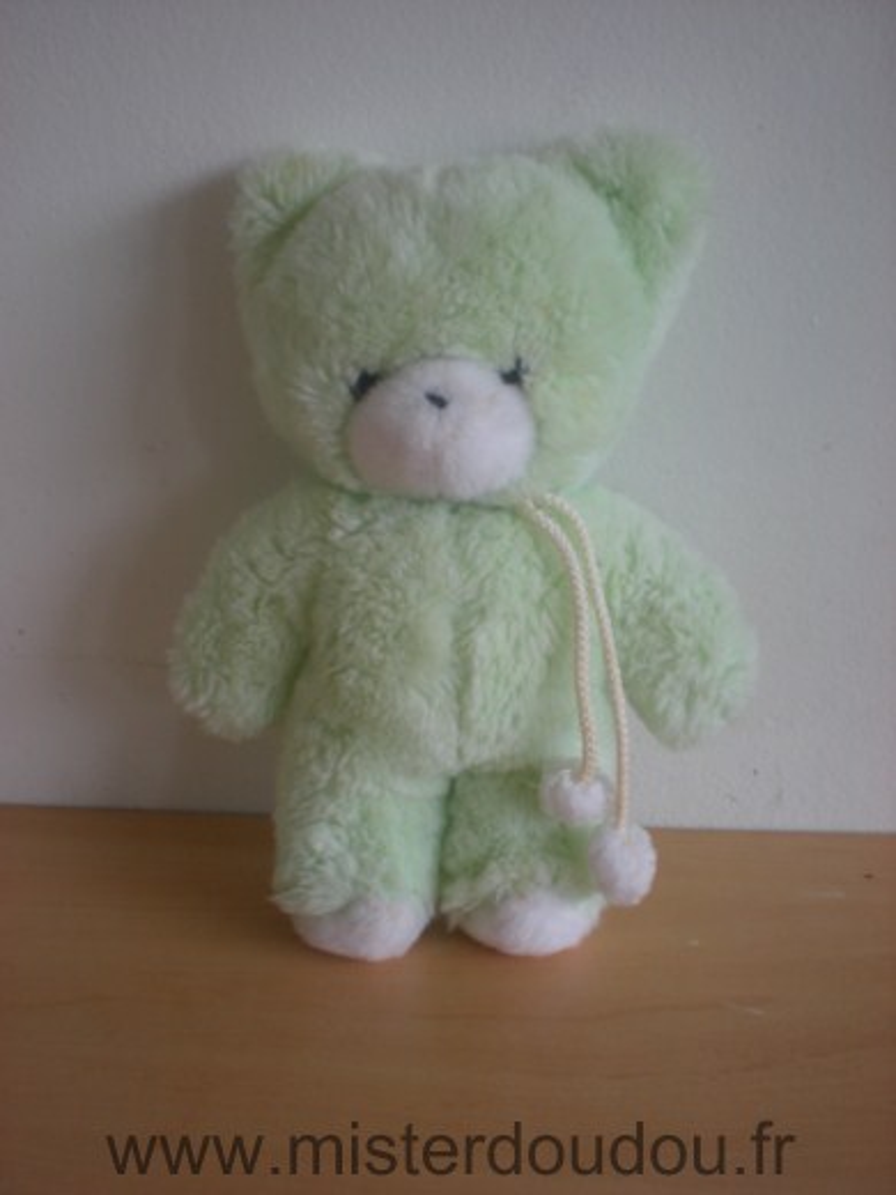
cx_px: 448
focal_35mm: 38
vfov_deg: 49.0
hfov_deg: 37.7
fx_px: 1311
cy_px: 598
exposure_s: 1/12.2
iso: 64
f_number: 3.1
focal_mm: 6.3
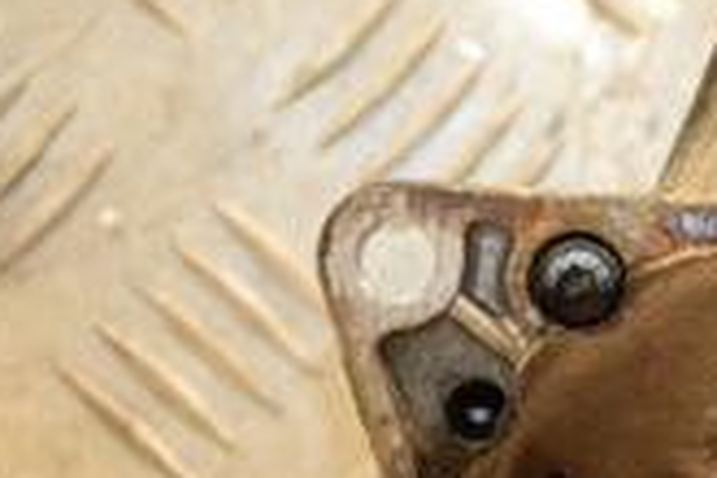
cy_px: 356
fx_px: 6313
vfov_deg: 4.3
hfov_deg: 6.4
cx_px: 930
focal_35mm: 317
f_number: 5
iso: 800
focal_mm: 58
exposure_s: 1/200
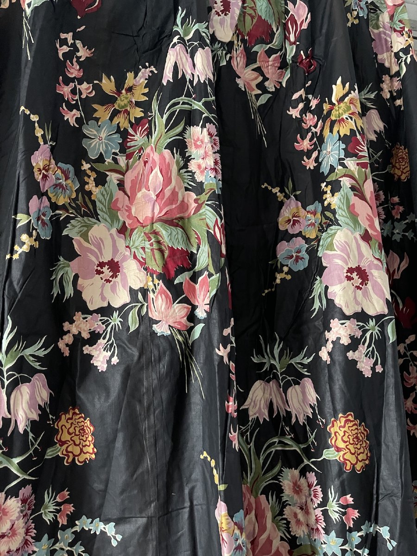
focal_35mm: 25
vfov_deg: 69.4
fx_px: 402
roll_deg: +1.6
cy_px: 278
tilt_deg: +8.2
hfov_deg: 54.9
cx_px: 208
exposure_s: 1/30
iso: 640
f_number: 1.6
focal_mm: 5.1
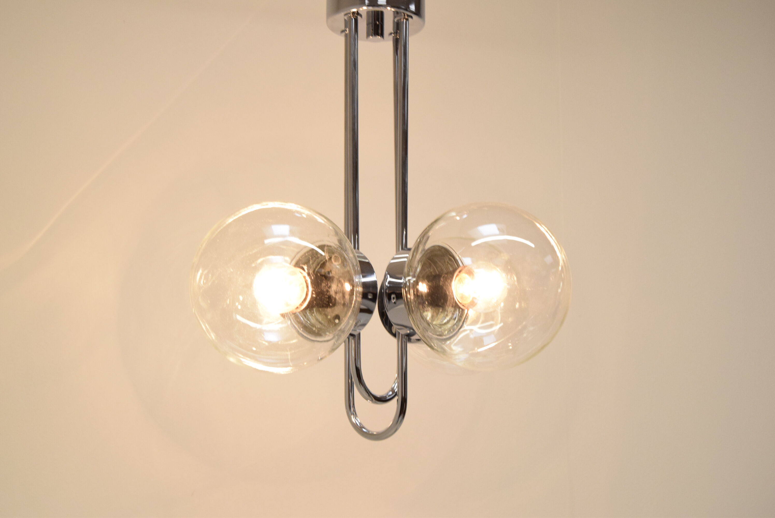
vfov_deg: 28.1
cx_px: 388
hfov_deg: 41.1
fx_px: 1034
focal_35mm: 48
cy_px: 259
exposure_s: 1/200
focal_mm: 32
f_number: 7.1
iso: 1600
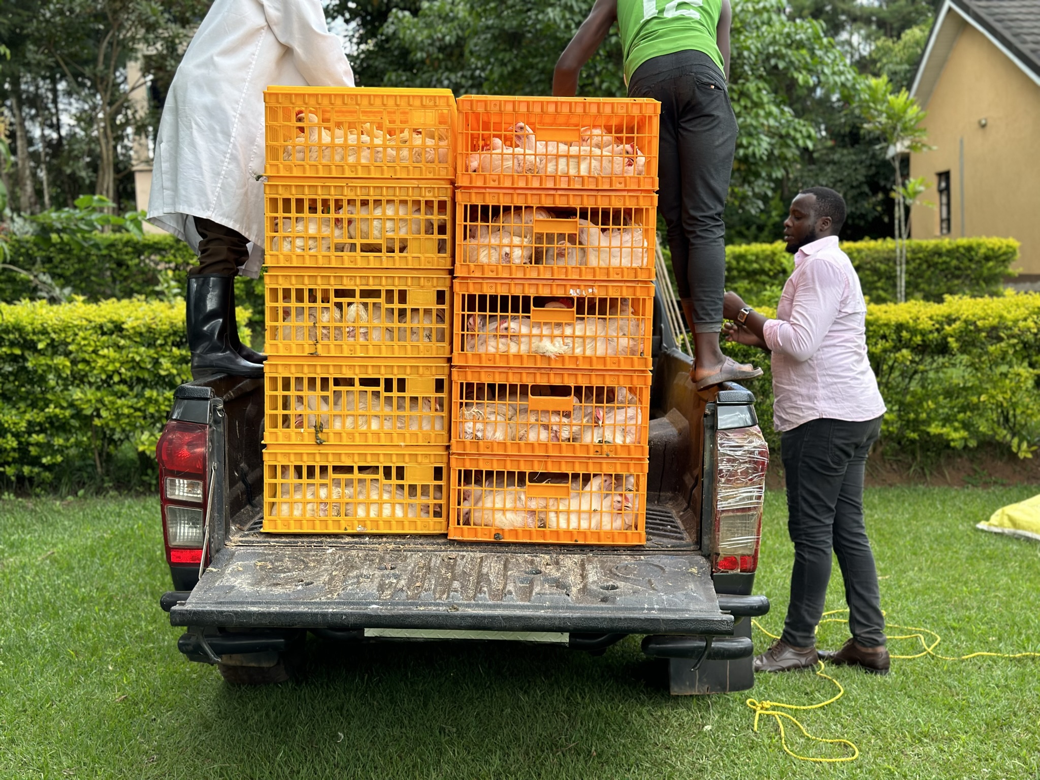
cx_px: 520
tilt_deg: -3.2
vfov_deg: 30.3
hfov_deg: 39.7
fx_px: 1442
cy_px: 390
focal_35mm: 48
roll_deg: +1.8
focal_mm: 6.86
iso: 80
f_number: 1.78
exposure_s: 1/355
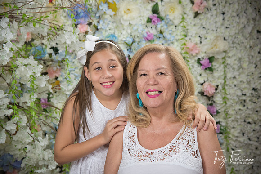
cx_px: 130
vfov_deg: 14.9
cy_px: 87
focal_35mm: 92
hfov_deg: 22.1
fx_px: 667
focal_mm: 92
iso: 1250
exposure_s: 1/125
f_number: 5
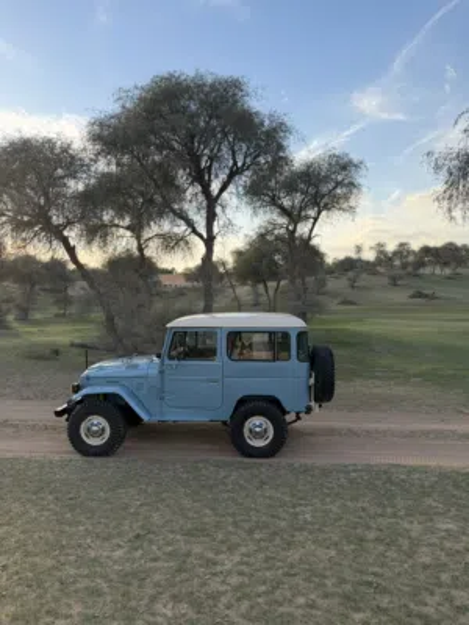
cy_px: 312
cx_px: 234
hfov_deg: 56.8
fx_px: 434
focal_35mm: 24
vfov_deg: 71.6
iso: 80
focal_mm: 6.76
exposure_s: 1/1522
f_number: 1.78
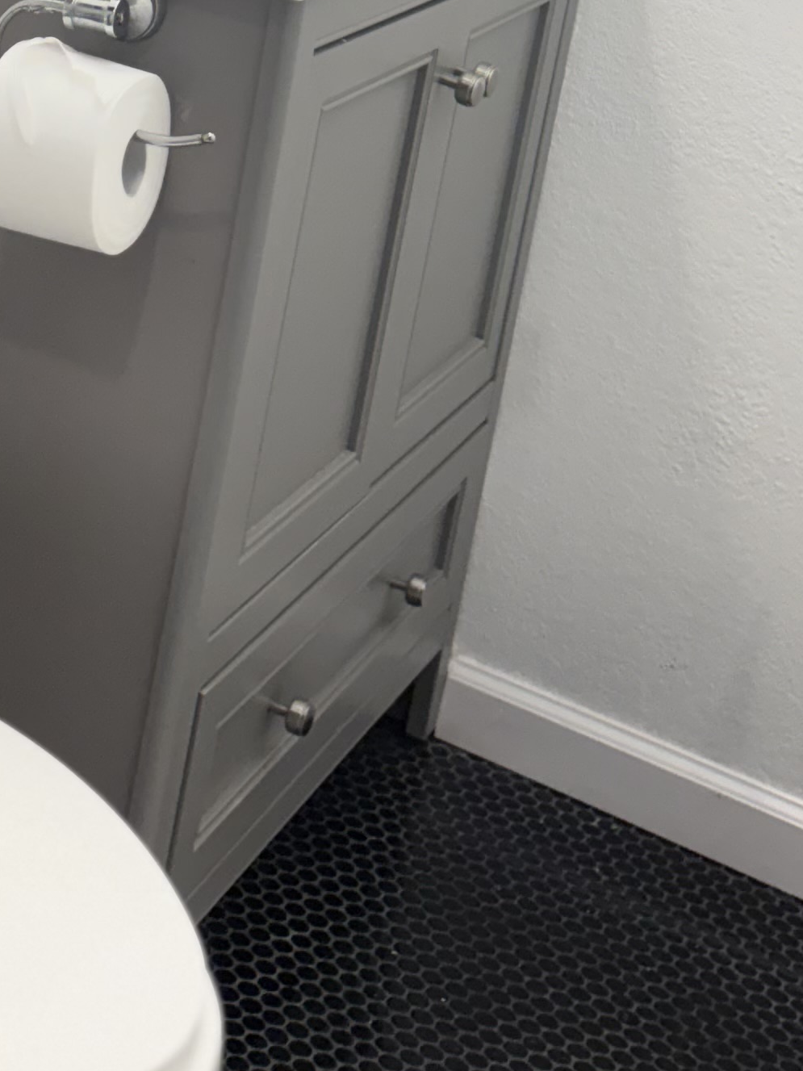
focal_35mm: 79
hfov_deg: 18.1
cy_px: -245
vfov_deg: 22.6
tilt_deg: -8.5
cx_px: -51
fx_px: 2444
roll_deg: -9.2
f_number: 1.6
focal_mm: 5.96
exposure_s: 1/120
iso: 200
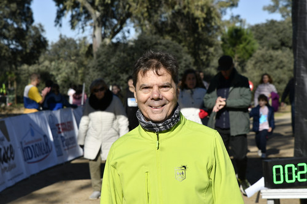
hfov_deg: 19.5
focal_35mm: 105
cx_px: 154
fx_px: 895
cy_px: 102
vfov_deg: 13.0
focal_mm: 70
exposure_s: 1/800
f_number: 7.1
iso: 125
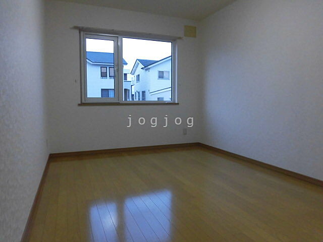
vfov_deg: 56.8
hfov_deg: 71.6
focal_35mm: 24
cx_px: 162
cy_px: 121
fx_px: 224
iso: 400
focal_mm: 4.3
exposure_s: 1/30
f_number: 3.1
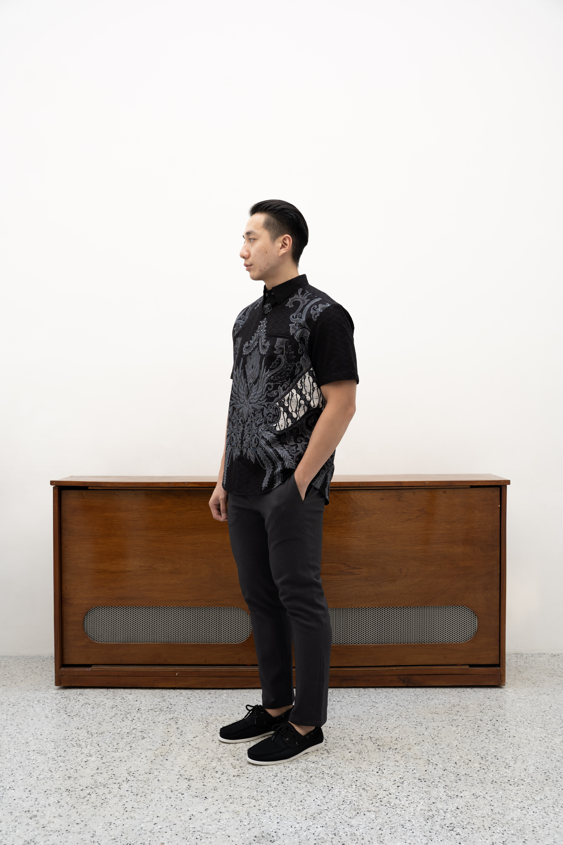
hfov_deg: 37.5
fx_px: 830
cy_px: 422
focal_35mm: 35
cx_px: 282
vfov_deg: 53.9
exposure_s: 1/160
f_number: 5
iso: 160
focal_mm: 35.4
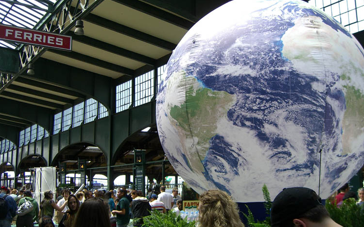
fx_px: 427
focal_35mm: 43
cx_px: 190
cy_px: 126
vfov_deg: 29.8
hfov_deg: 46.2
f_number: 2.8
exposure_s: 1/250
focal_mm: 7.9
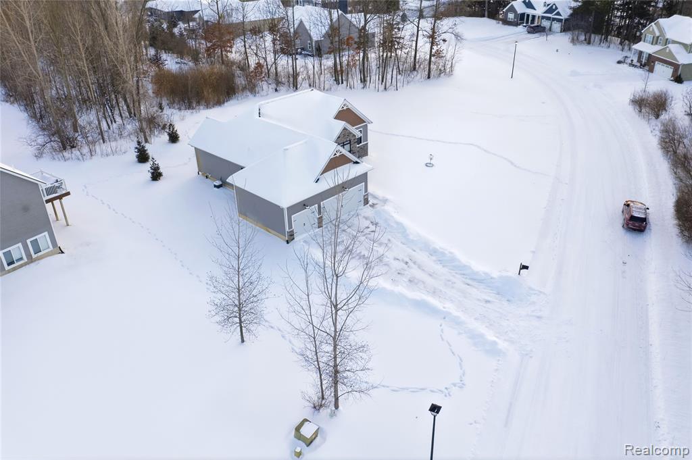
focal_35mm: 28
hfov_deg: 65.5
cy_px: 230
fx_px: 538
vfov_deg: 46.3
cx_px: 346
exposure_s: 1/200
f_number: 8
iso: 400
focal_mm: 10.3
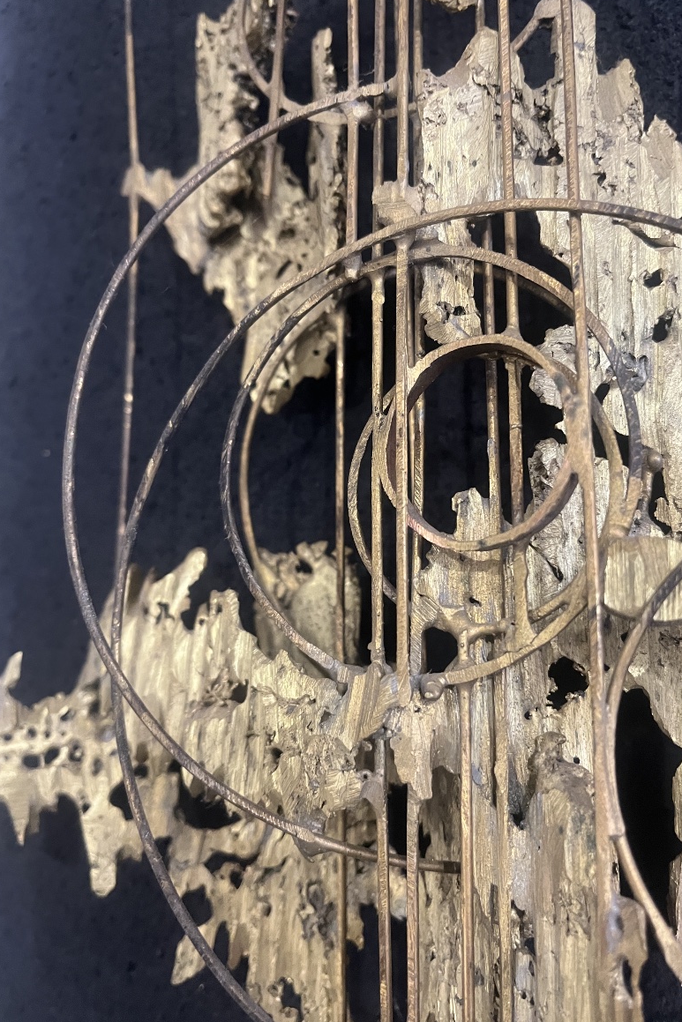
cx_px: 378
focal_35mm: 28
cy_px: 498
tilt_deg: +6.8
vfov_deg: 65.5
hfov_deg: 46.3
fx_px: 795
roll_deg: -0.6
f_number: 1.6
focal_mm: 5.1
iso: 400
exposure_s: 1/50
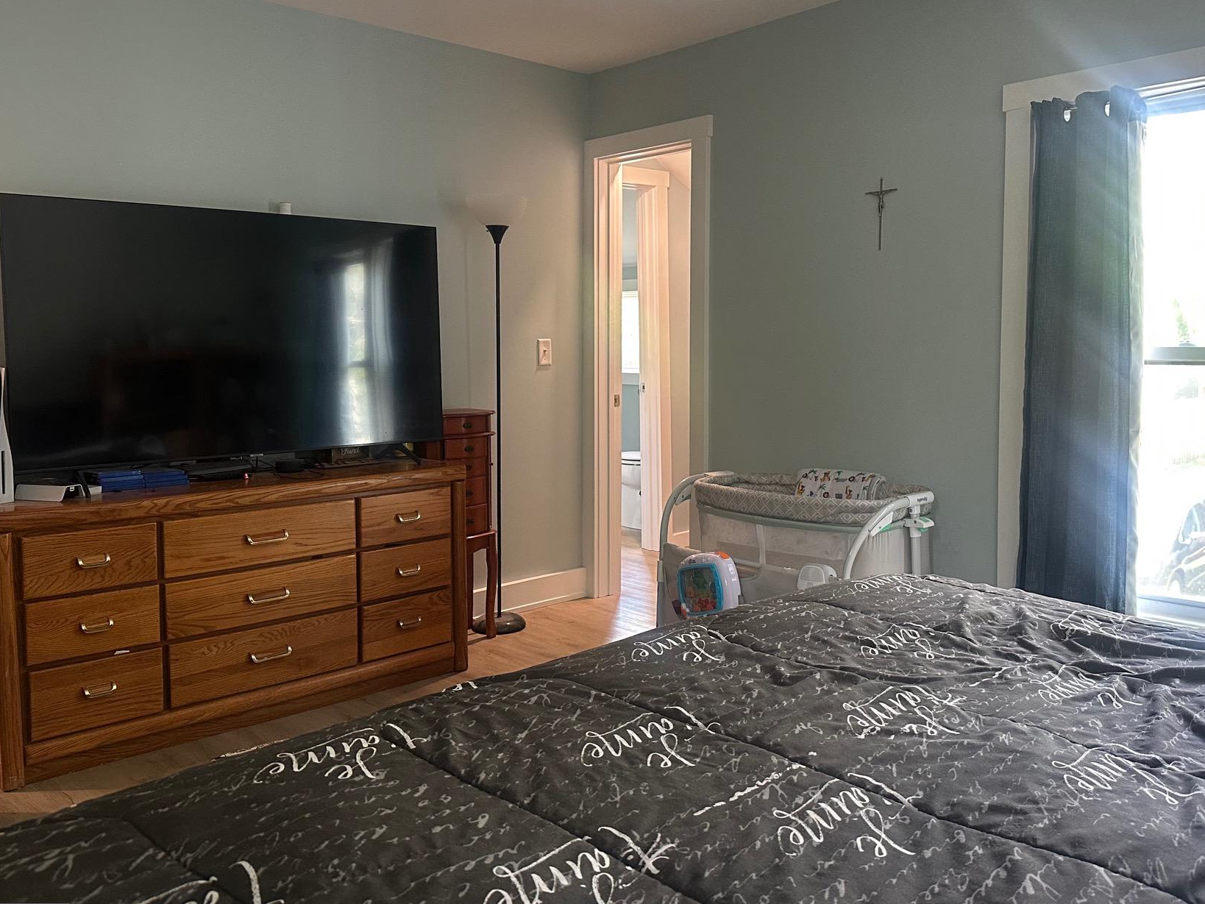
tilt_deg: -3.8
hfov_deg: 59.9
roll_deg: +0.6
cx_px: 639
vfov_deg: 46.7
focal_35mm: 30
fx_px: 1044
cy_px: 399
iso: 320
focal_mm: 6.86
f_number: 1.78
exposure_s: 1/60
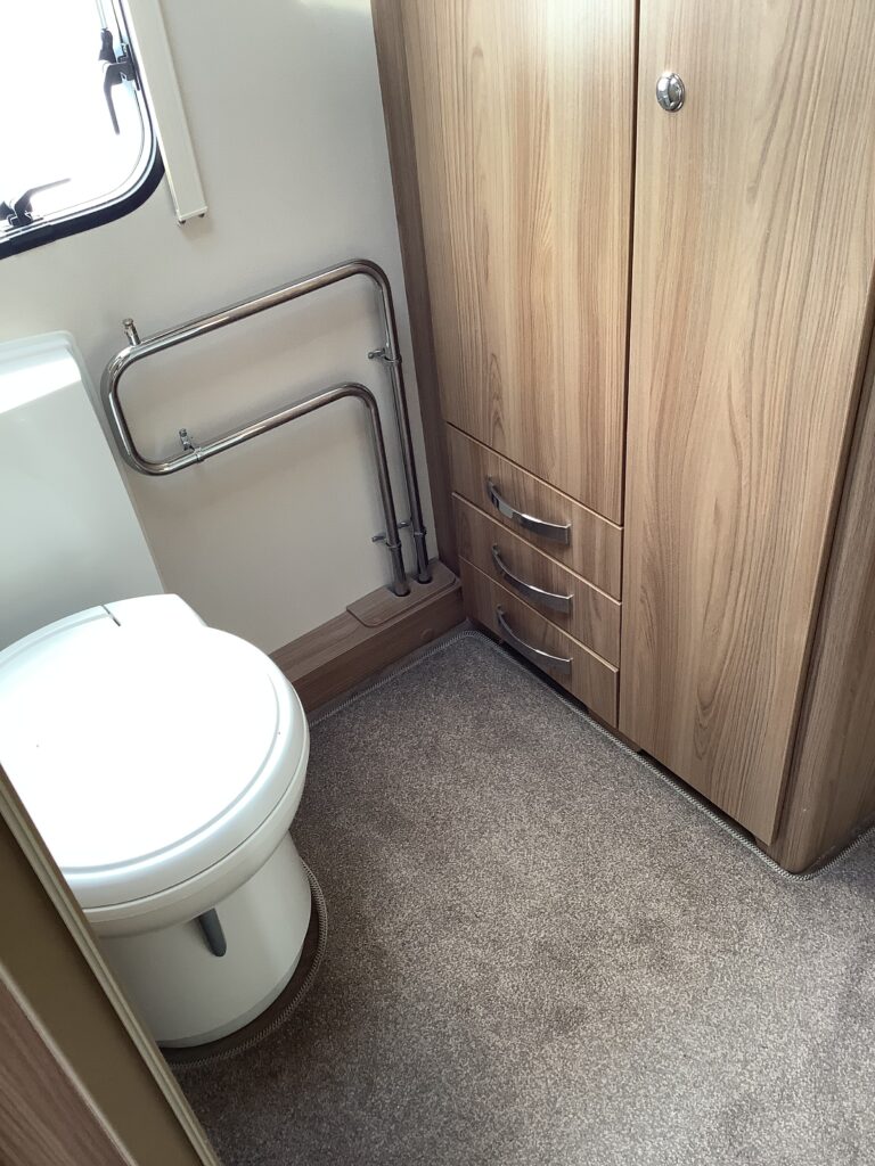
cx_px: 438
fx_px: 1045
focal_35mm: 31
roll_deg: +5.9
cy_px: 583
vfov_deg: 58.4
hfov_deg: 45.4
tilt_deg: -42.1
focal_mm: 3.3
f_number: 2.4
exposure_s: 1/50
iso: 64
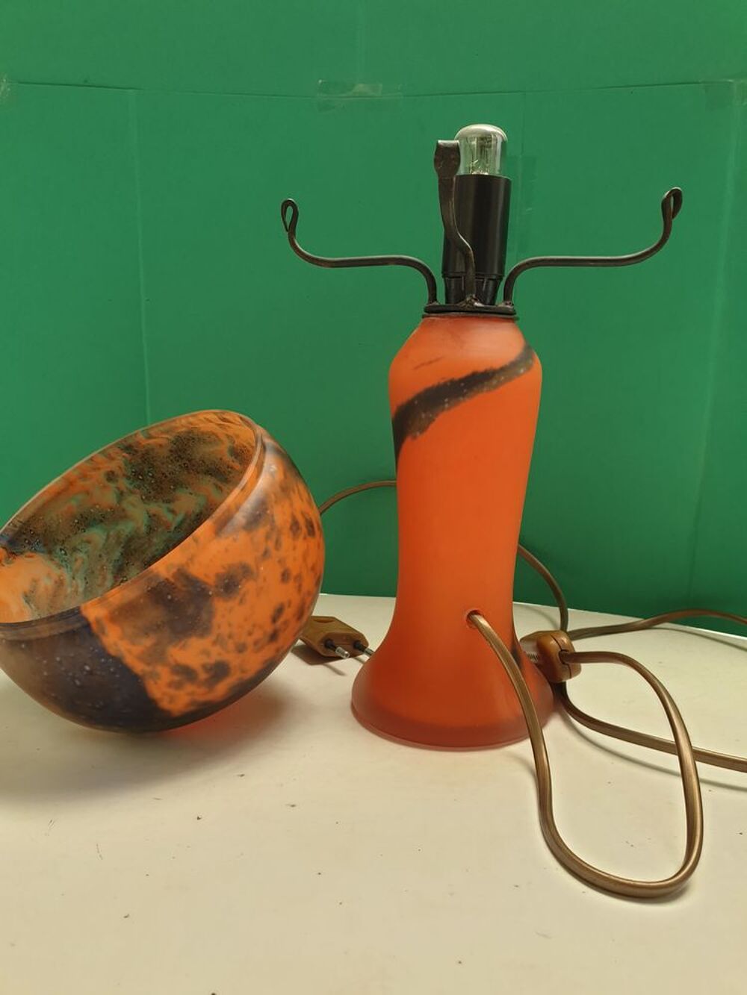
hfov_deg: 53.1
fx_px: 748
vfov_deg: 67.3
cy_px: 498
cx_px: 374
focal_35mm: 26
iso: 80
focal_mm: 4.3
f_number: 2.4
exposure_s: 1/50
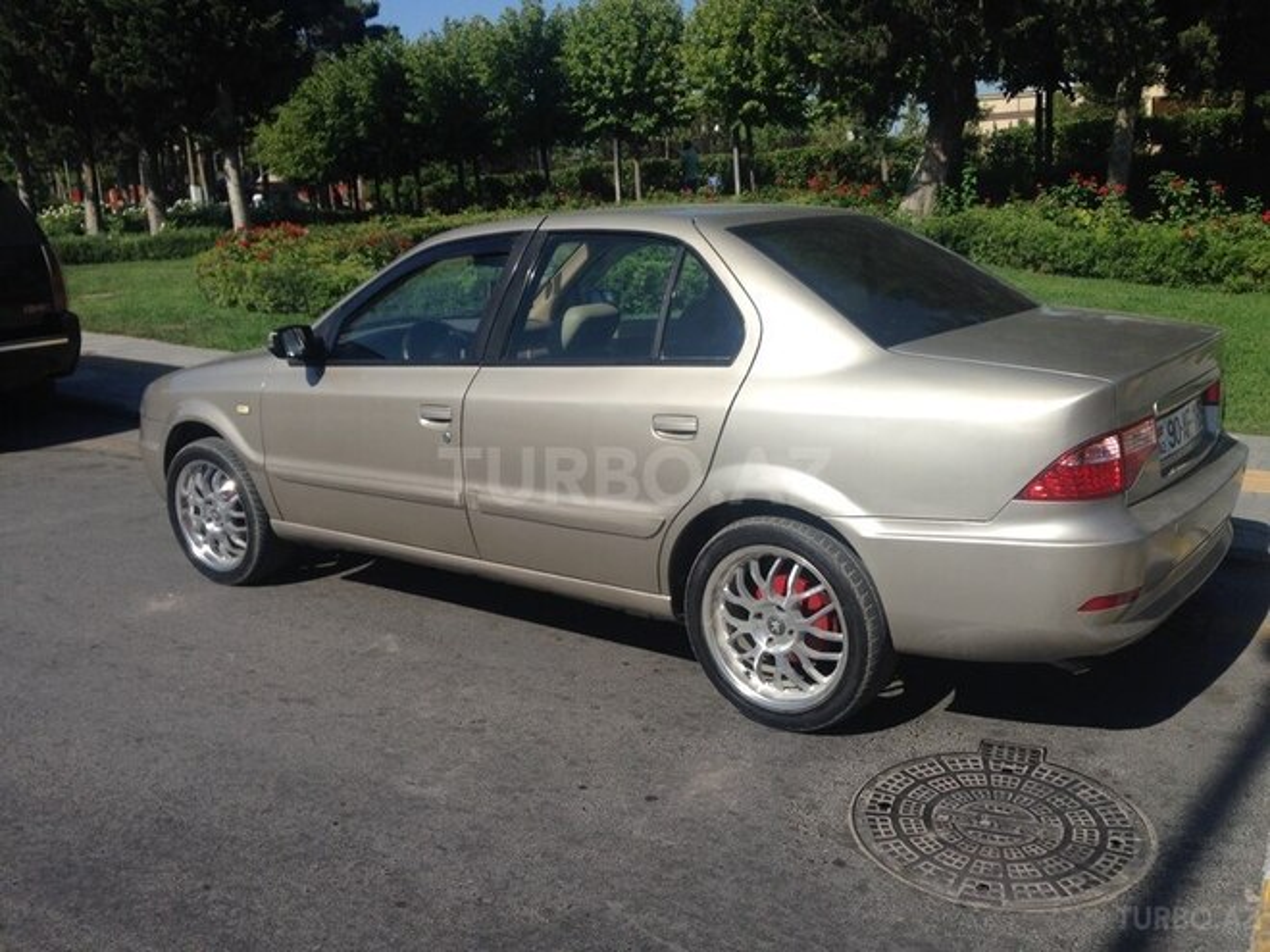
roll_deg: +2.4
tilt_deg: -15.9
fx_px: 1211
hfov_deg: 55.4
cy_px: 476
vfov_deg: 42.9
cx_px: 635
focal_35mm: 33
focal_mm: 4.12
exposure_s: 1/2169
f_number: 2.4
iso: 50
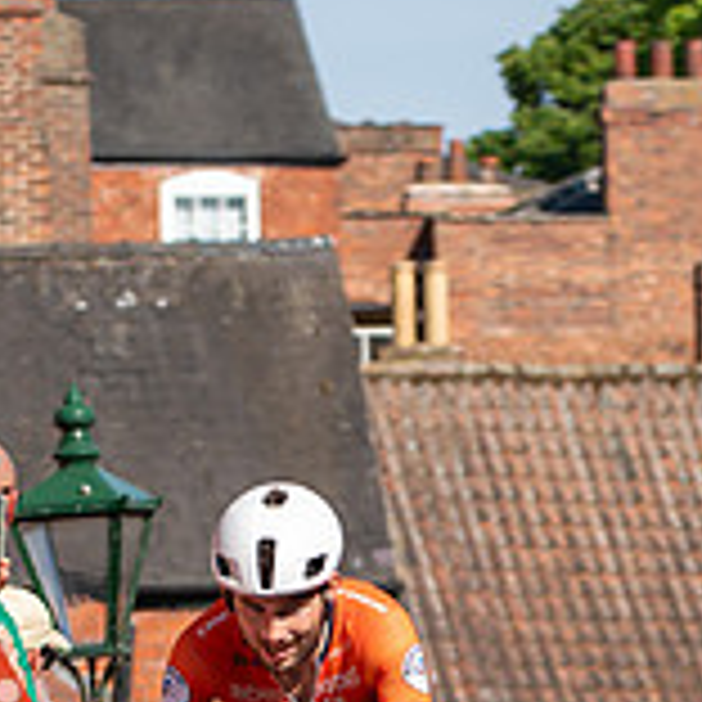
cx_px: 412
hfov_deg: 5.1
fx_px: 7870
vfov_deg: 5.0
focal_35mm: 343
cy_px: 1239
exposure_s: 1/1000
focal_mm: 73
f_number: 3.5
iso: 100
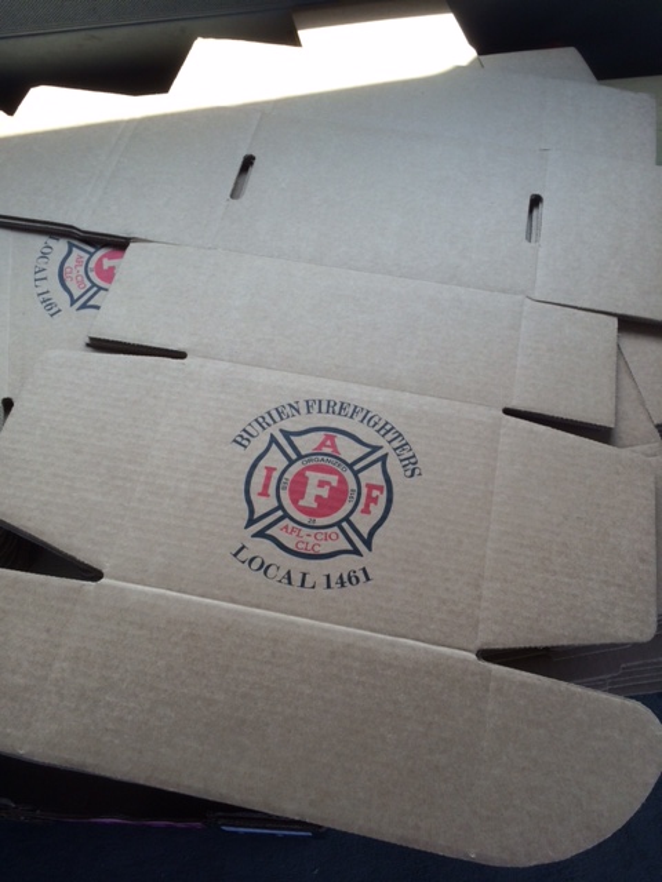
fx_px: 765
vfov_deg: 60.0
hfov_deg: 46.8
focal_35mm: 30
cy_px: 441
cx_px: 331
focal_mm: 4.12
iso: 32
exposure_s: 1/279
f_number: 2.2
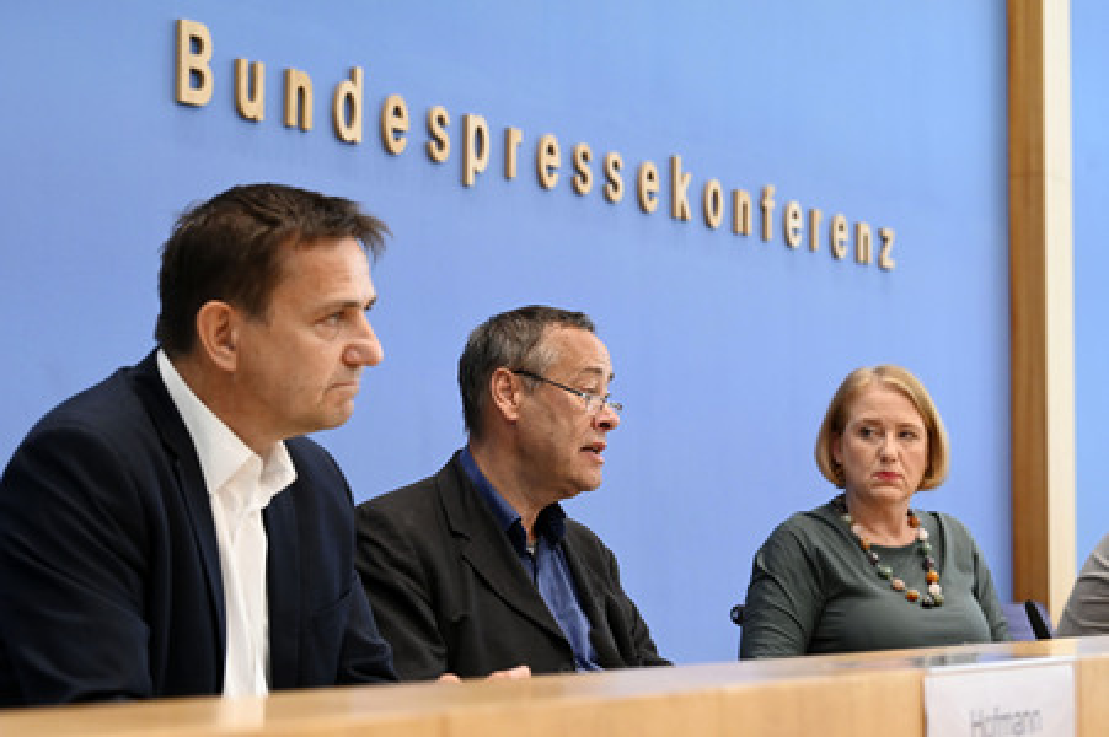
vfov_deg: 19.4
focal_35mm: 70
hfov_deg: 28.9
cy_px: 368
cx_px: 554
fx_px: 2155
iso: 4000
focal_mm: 70
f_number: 5.6
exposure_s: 1/500
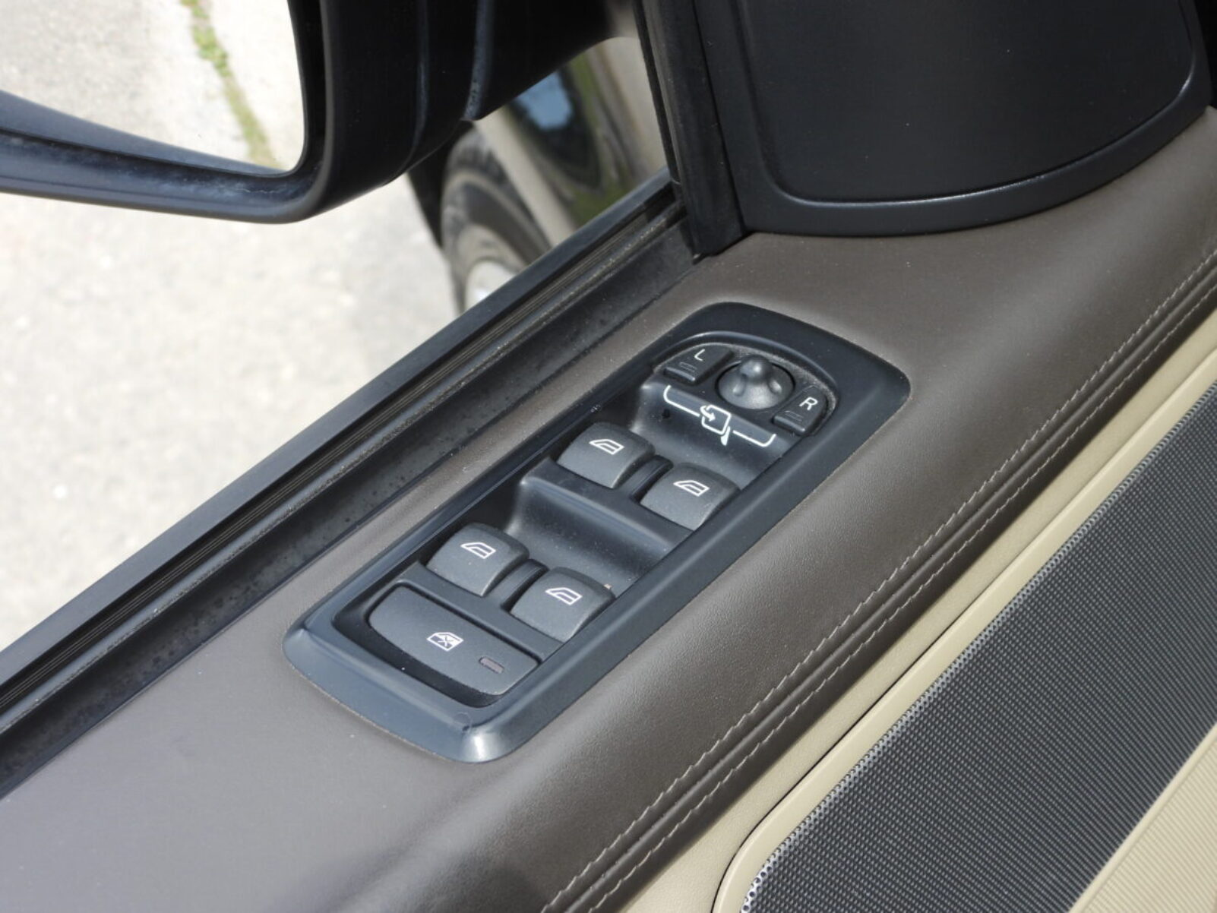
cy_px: 456
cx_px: 608
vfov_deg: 21.0
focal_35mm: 70
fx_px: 2461
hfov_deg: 27.8
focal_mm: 12.6
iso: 100
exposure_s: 1/320
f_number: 3.5
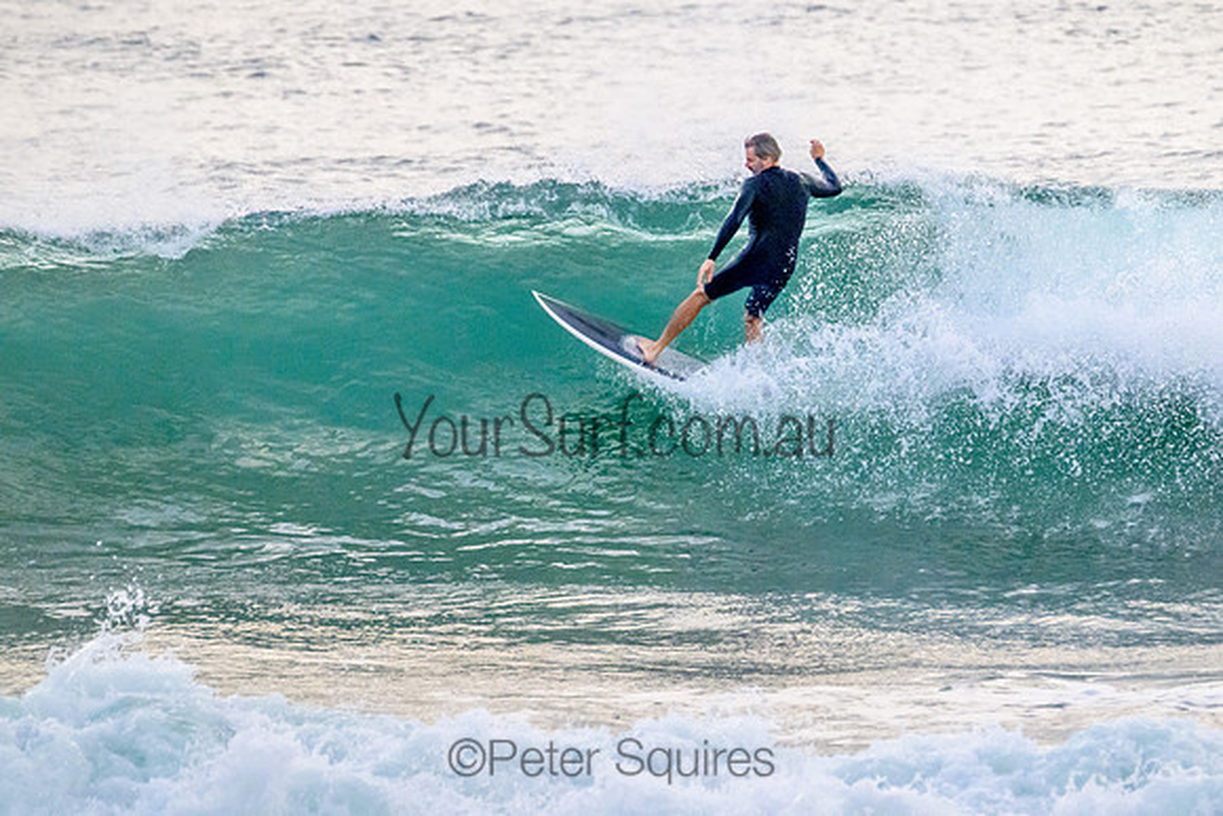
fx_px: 25496
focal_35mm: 750
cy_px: 306
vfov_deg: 1.8
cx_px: 765
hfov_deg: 2.7
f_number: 11
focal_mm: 600
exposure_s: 1/2000
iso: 4500
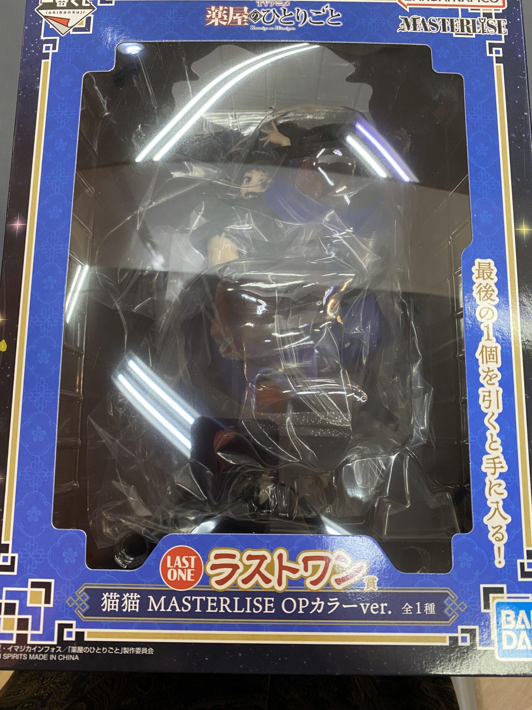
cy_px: 355
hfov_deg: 53.1
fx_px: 533
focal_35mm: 26
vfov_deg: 67.3
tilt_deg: -80.8
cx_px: 266
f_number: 1.8
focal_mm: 4.25
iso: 125
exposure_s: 1/60
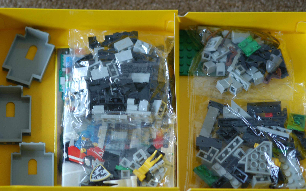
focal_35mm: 161
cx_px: 153
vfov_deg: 8.2
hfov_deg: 13.0
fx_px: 1339
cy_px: 97
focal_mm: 105
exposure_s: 1/20
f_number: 3
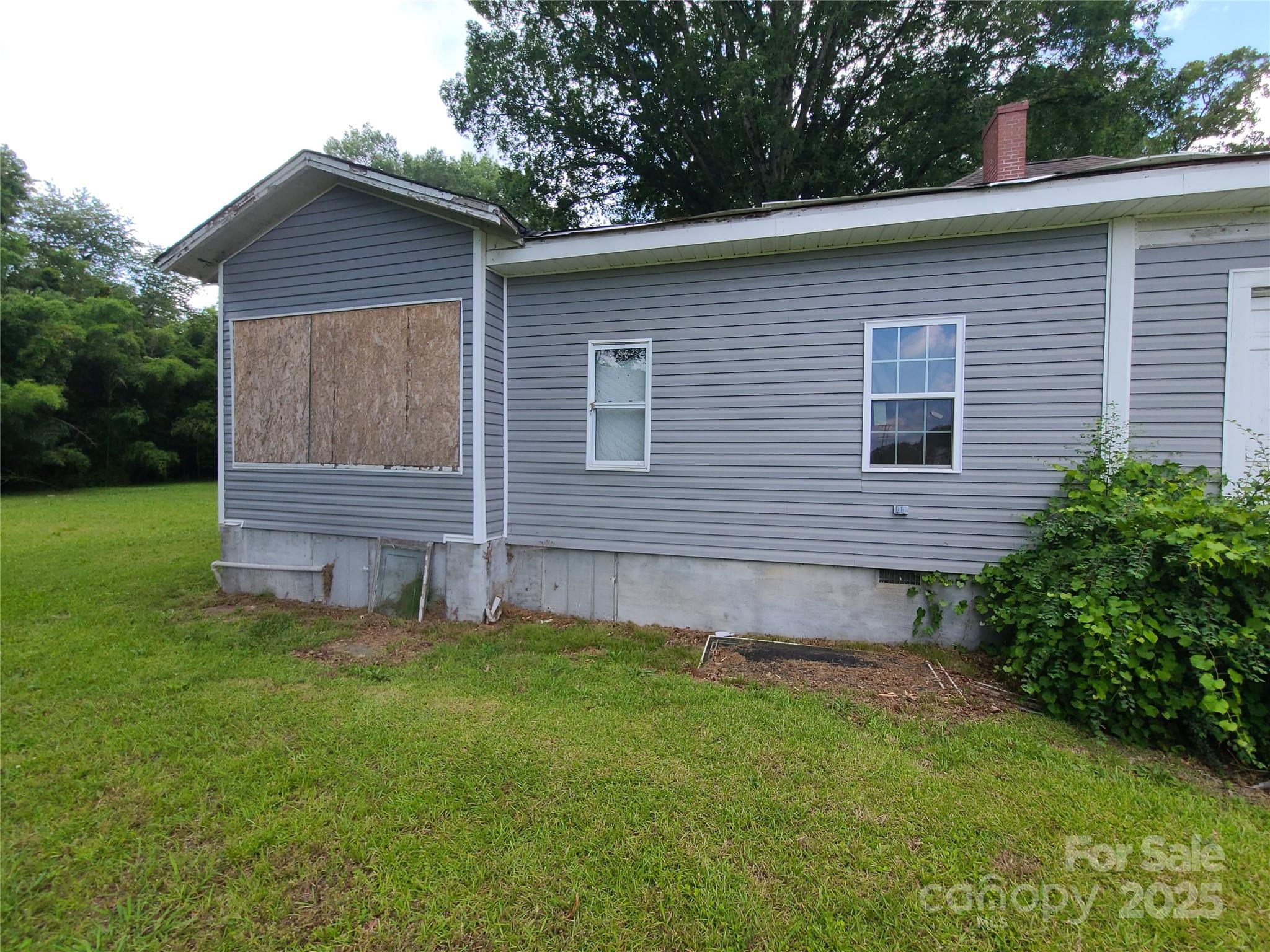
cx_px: 635
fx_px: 477
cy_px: 476
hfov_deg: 106.2
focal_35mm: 13
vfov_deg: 89.9
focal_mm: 2.2
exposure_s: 1/622
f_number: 2.2
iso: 50
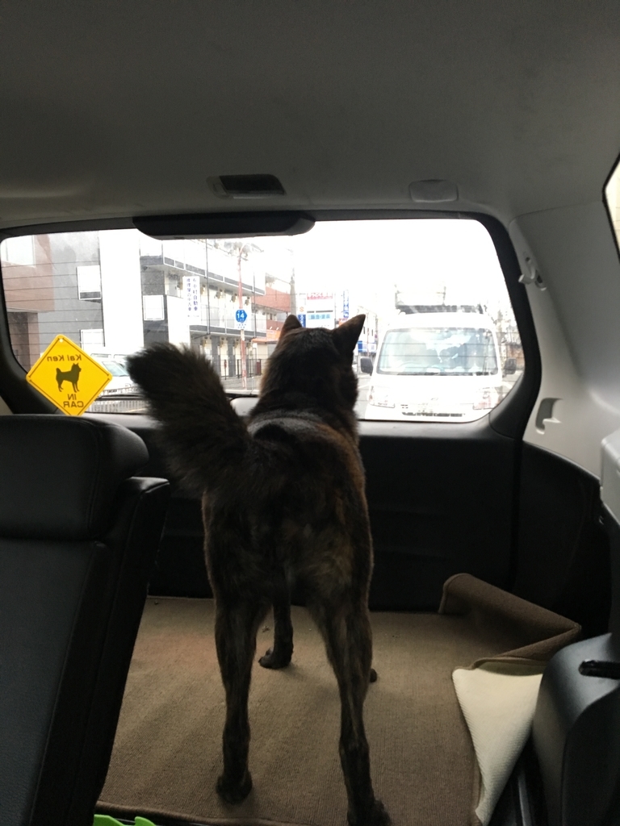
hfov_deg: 48.2
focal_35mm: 29
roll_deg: +2.9
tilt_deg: -4.3
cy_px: 413
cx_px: 310
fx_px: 693
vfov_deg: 61.7
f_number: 2.2
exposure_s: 1/30
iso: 125
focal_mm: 4.15
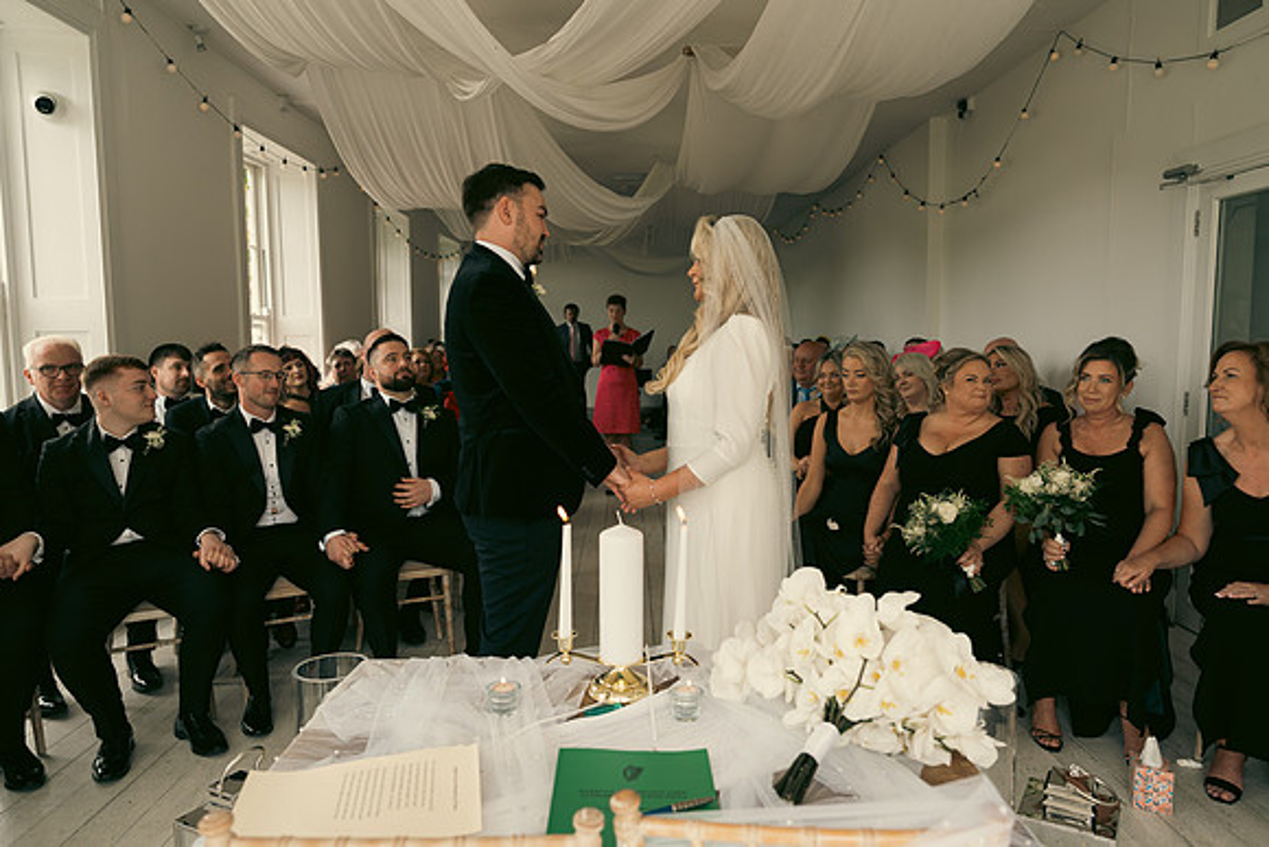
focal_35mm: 24
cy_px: 424
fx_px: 846
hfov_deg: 73.7
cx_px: 634
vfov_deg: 53.2
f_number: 3.5
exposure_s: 1/160
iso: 160
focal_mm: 24
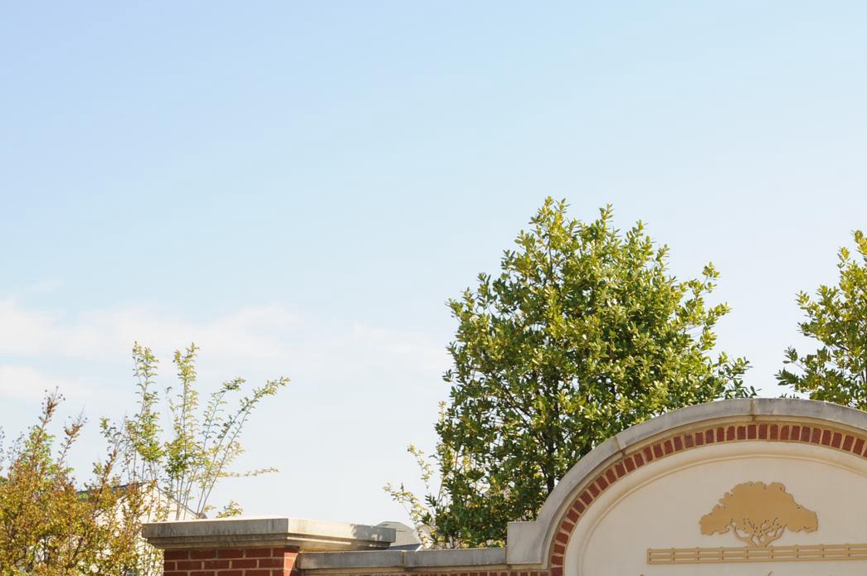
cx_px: 822
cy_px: 467
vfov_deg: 13.9
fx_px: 2358
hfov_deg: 20.3
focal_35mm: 98
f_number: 9
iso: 200
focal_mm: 50
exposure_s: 1/320
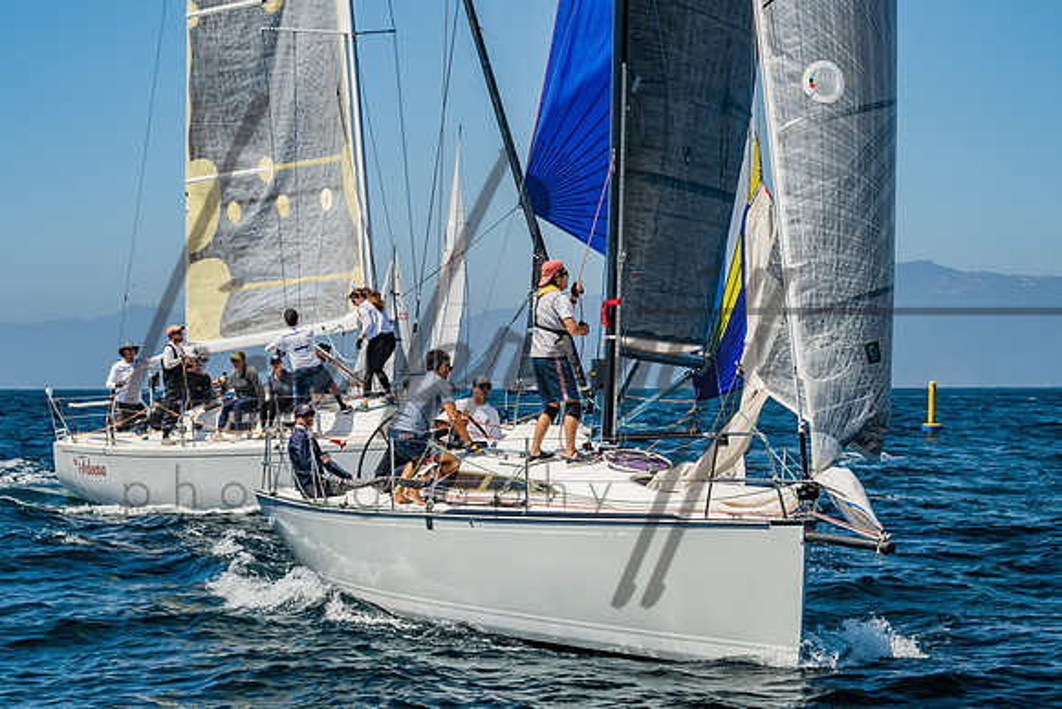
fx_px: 3026
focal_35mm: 103
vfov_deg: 13.4
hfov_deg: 19.9
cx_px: 531
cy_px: 398
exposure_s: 1/500
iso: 160
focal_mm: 67
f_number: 6.3
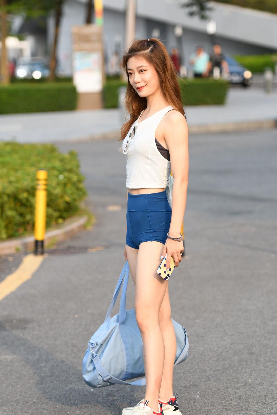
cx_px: 138
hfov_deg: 8.7
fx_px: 1812
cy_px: 208
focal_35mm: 157
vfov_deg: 13.1
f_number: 2.8
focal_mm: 105
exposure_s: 1/1600
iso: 320
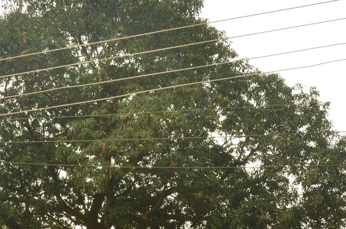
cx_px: 67
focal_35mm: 66
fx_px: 633
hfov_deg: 29.8
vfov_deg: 20.0
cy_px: 220
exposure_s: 1/50
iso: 200
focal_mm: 18
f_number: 11
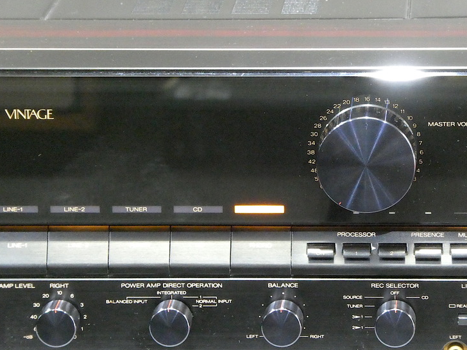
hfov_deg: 9.4
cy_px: 213
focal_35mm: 211
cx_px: 270
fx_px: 2847
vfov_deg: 7.0
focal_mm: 28.7
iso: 1600
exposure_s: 1/8
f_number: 5.5
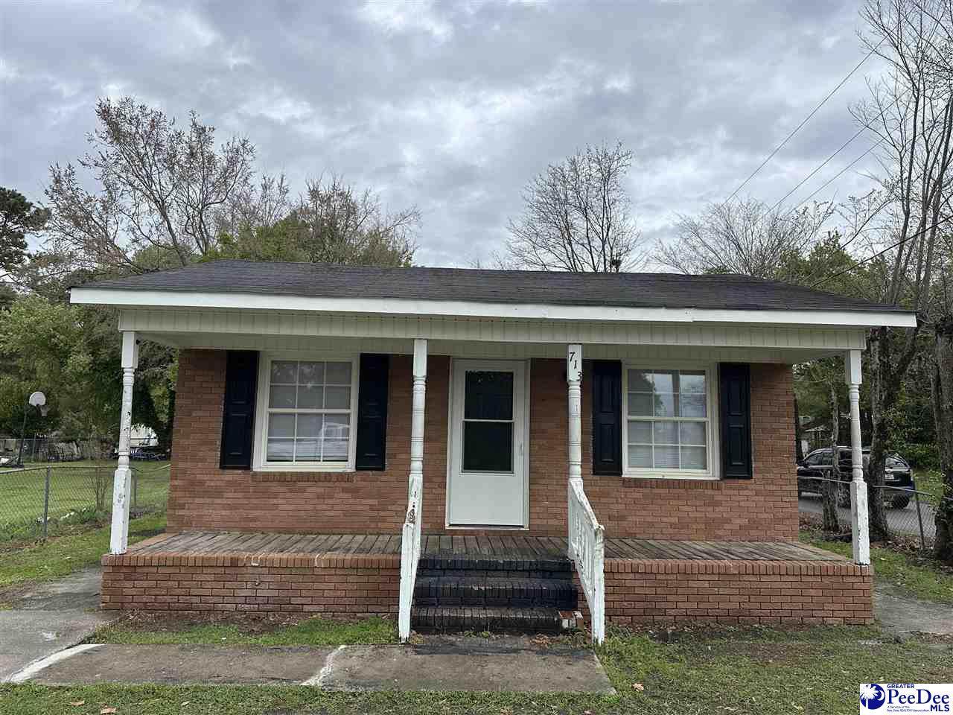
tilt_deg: +6.6
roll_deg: -1.3
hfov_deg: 71.6
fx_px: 661
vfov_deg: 56.8
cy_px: 358
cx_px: 476
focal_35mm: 24
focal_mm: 6.86
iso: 80
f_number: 1.78
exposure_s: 1/4184
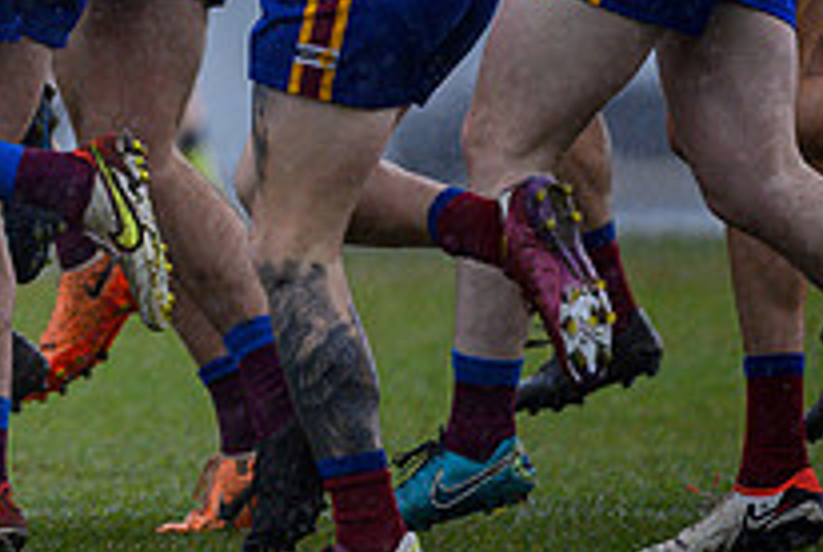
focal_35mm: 1529
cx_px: -421
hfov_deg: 1.3
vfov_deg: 0.9
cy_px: -270
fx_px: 35004
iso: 1000
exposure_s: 1/1250
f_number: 4
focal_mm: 500
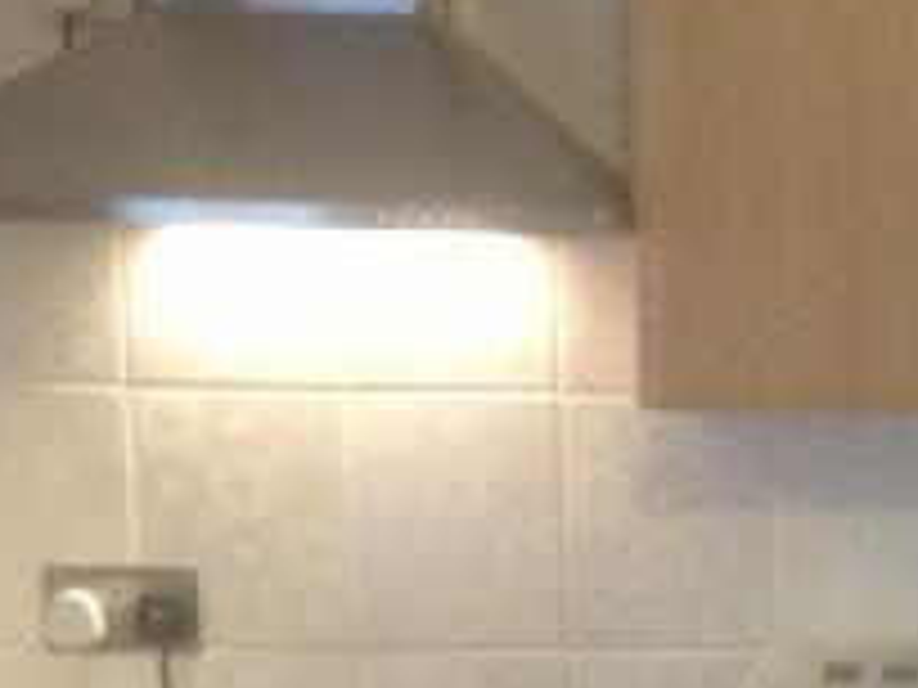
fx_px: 2652
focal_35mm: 100
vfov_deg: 14.5
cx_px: 1042
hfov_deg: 18.8
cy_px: 708
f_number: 2.4
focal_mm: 4.28
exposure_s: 1/20
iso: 320
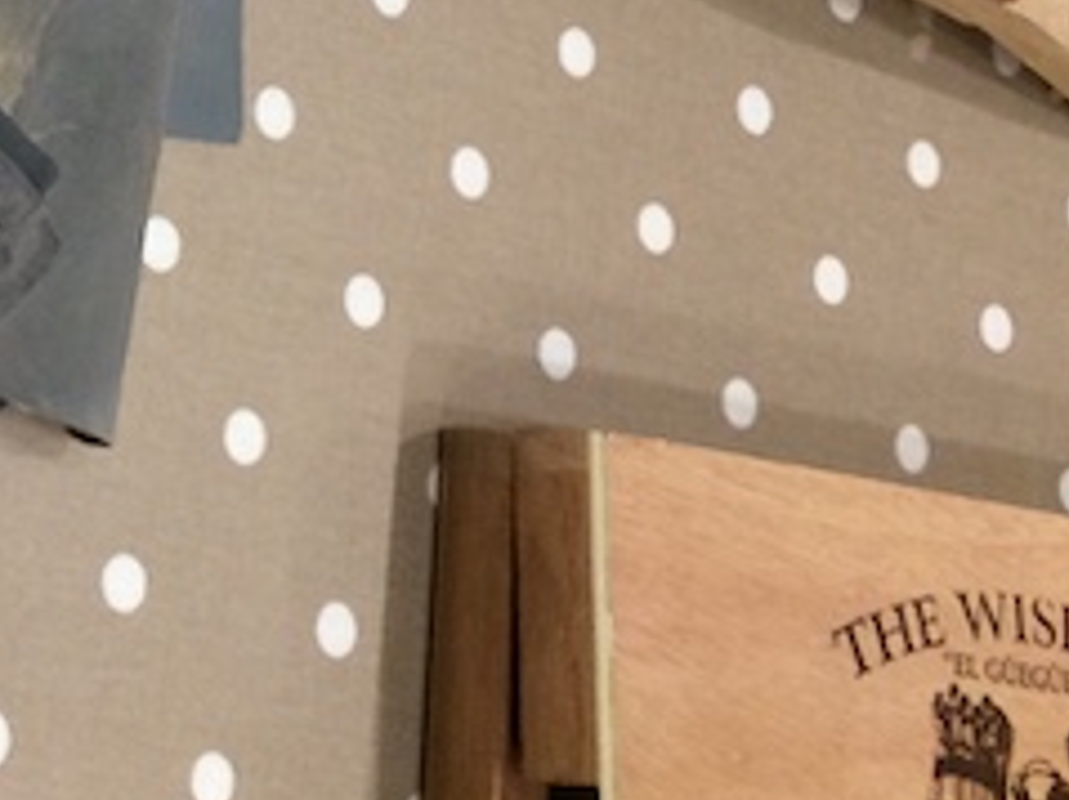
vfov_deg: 14.3
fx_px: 2994
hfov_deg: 18.1
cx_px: -514
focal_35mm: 97
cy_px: -375
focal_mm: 4.15
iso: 160
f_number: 2.2
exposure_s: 1/33
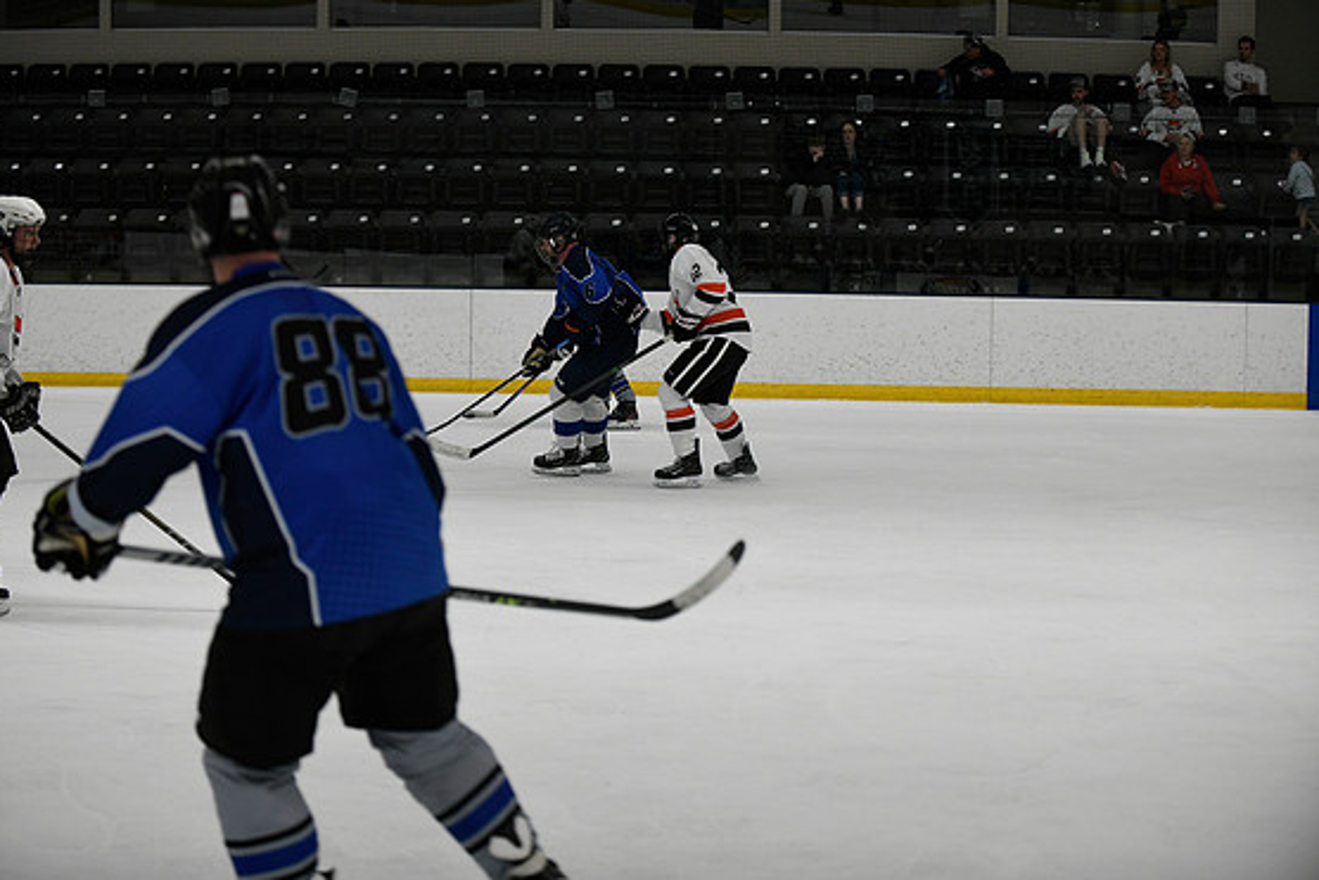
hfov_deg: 27.7
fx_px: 2675
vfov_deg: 18.7
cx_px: 633
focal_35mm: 73
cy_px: 433
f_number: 2.8
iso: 1600
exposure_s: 1/640
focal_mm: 70
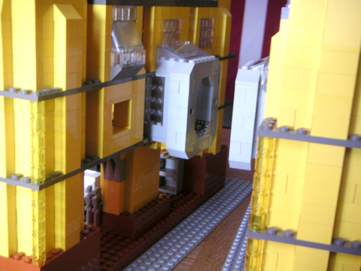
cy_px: 136
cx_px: 180
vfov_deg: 30.3
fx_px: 501
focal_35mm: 48
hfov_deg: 39.7
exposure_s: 1/3
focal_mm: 7.5
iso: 100
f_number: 2.9
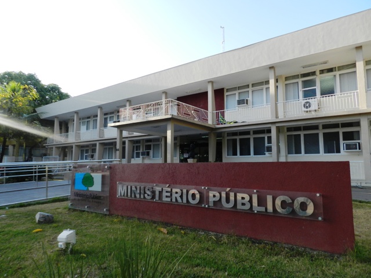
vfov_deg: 58.9
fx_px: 247
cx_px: 186
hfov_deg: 73.9
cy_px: 139
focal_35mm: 23
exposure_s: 1/400
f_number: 3.4
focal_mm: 4
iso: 160
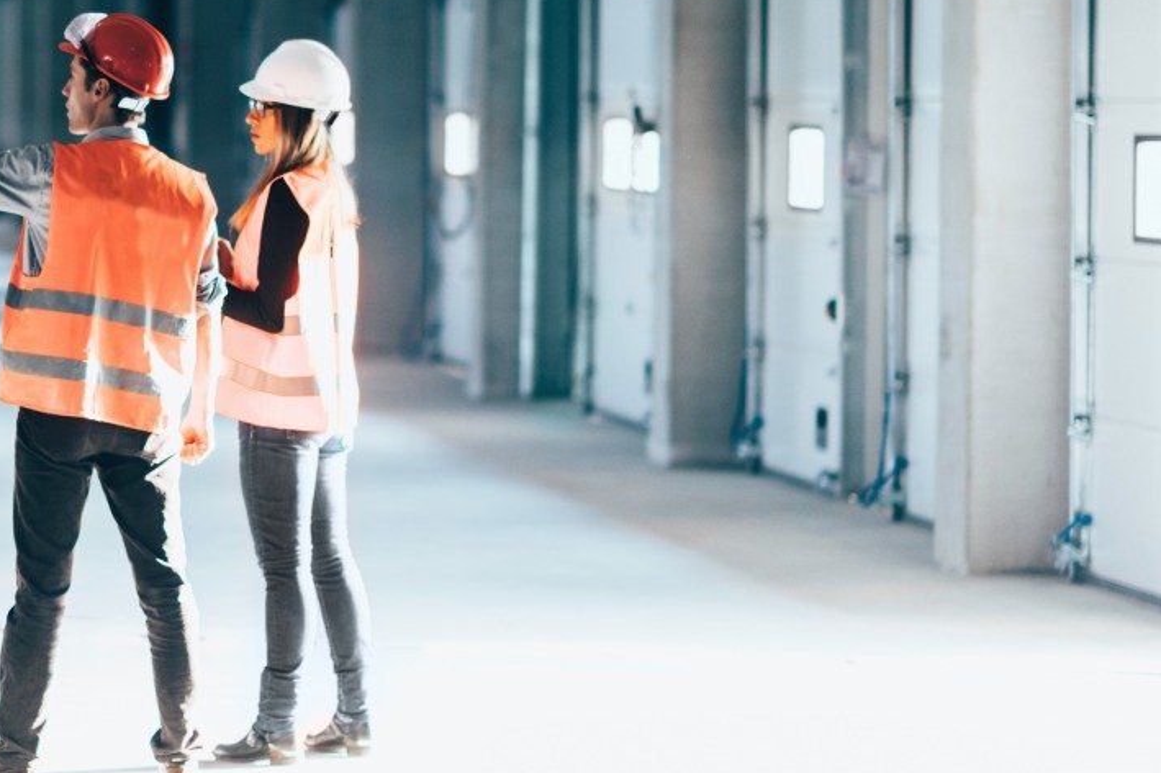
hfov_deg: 11.4
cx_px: 138
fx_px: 5802
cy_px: 220
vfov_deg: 7.6
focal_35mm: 180
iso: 500
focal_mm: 85
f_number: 1.6
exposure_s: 1/200
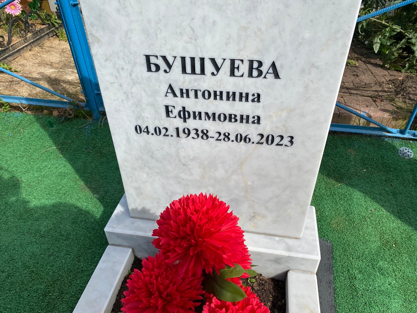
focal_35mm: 26
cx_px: 208
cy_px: 156
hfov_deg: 67.3
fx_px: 313
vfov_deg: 53.1
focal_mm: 4.25
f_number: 1.8
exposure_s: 1/4444
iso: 32
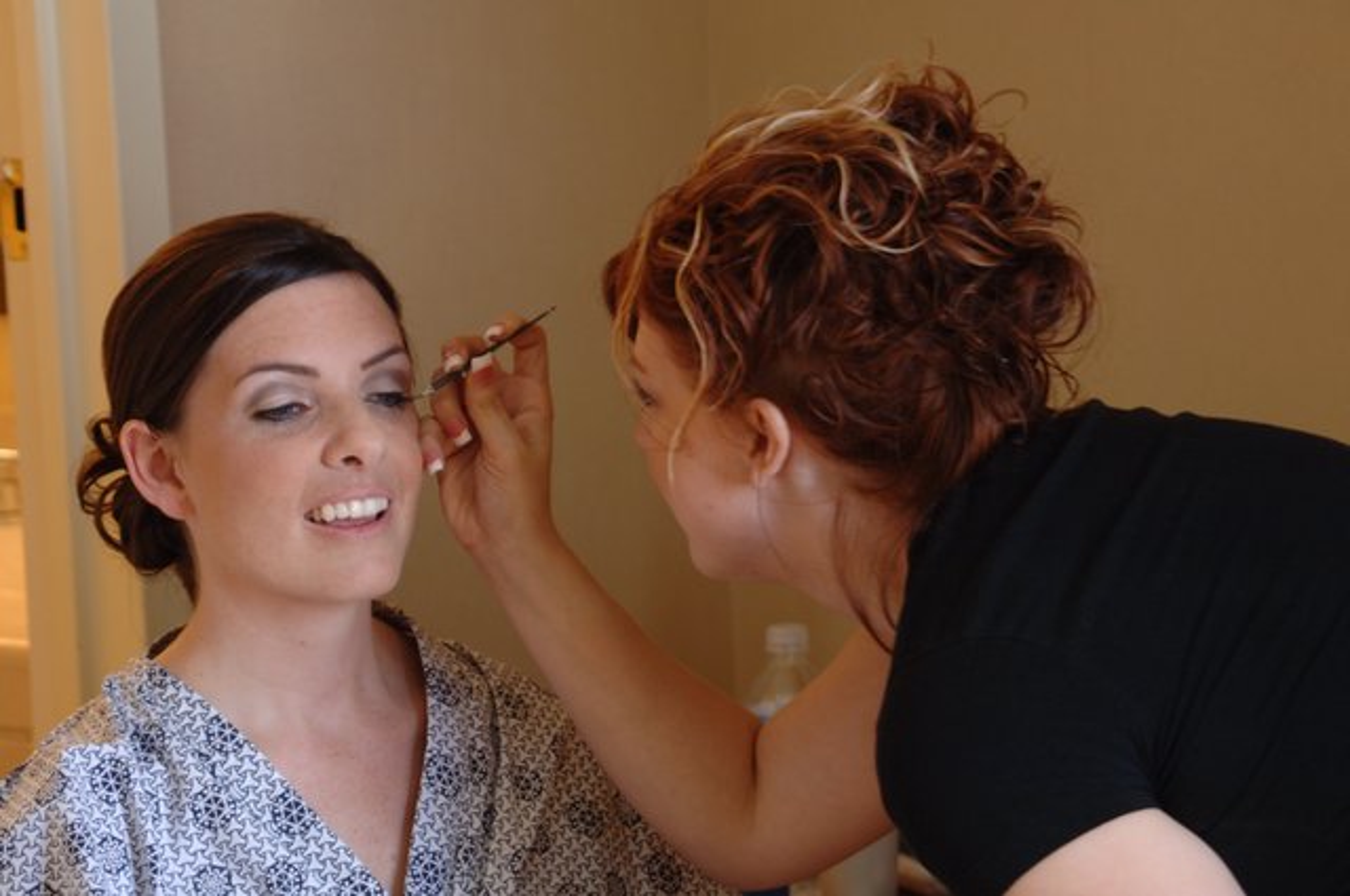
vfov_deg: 10.7
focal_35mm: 128
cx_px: 675
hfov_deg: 16.1
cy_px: 448
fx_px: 4775
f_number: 5
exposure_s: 1/6
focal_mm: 85
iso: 400
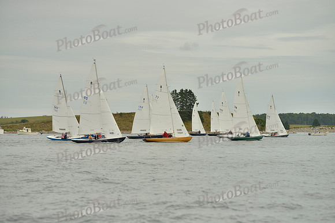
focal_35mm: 125
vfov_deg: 11.0
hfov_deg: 16.4
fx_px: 1163
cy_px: 112
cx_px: 168
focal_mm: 125
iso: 400
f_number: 4.5
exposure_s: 1/5000
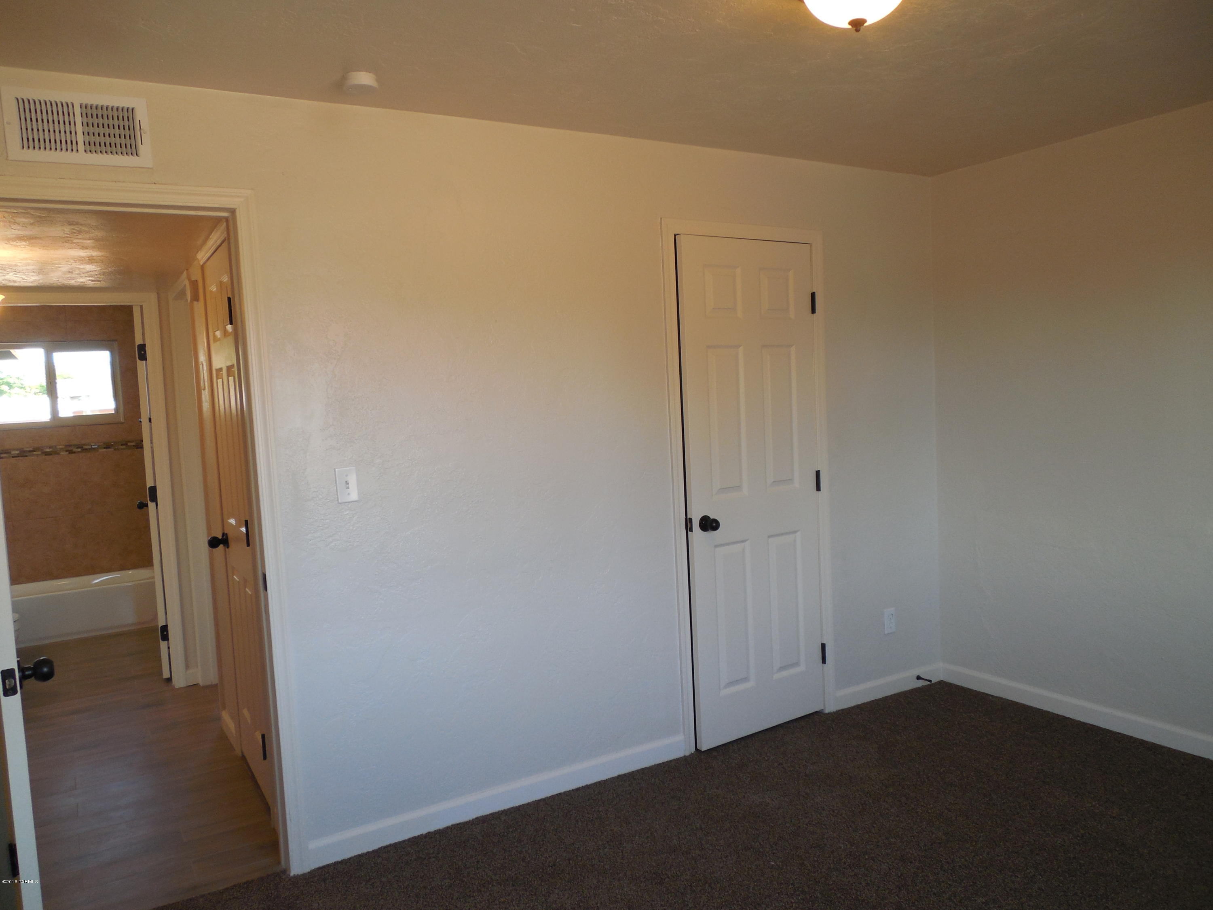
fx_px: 876
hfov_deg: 69.4
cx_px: 606
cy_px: 455
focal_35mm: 25
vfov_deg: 54.9
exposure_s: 1/30
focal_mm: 4.5
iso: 125
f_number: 3.3
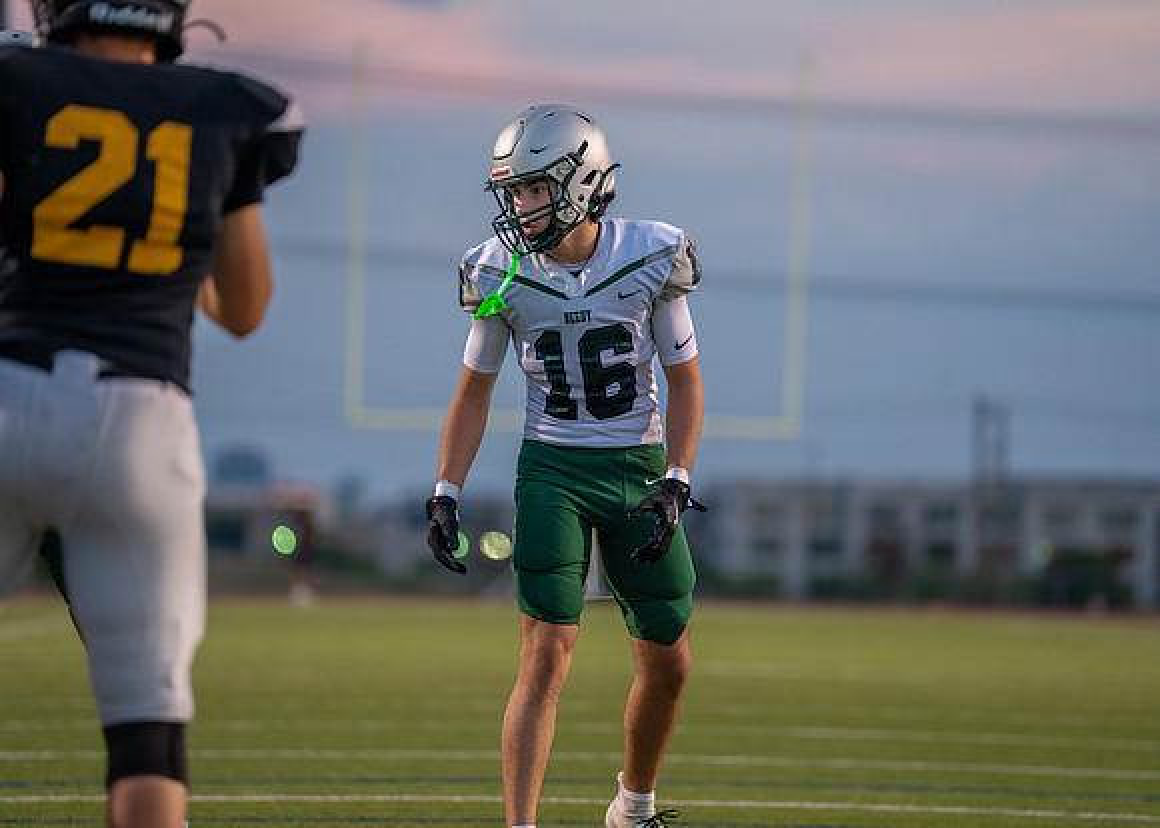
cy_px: 408
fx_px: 7036
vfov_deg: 6.7
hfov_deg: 9.4
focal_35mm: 214
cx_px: 632
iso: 2000
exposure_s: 1/1000
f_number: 2.8
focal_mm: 200
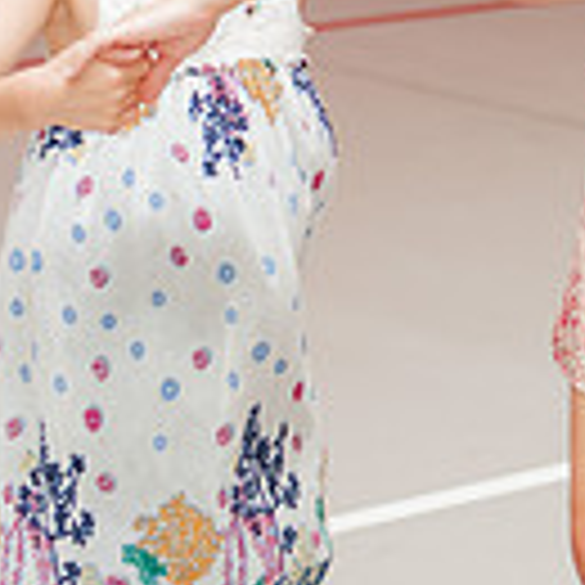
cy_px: -187
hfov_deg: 9.0
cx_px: 774
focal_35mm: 190
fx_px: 3633
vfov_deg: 9.1
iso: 500
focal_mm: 50
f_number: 2.8
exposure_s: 1/200
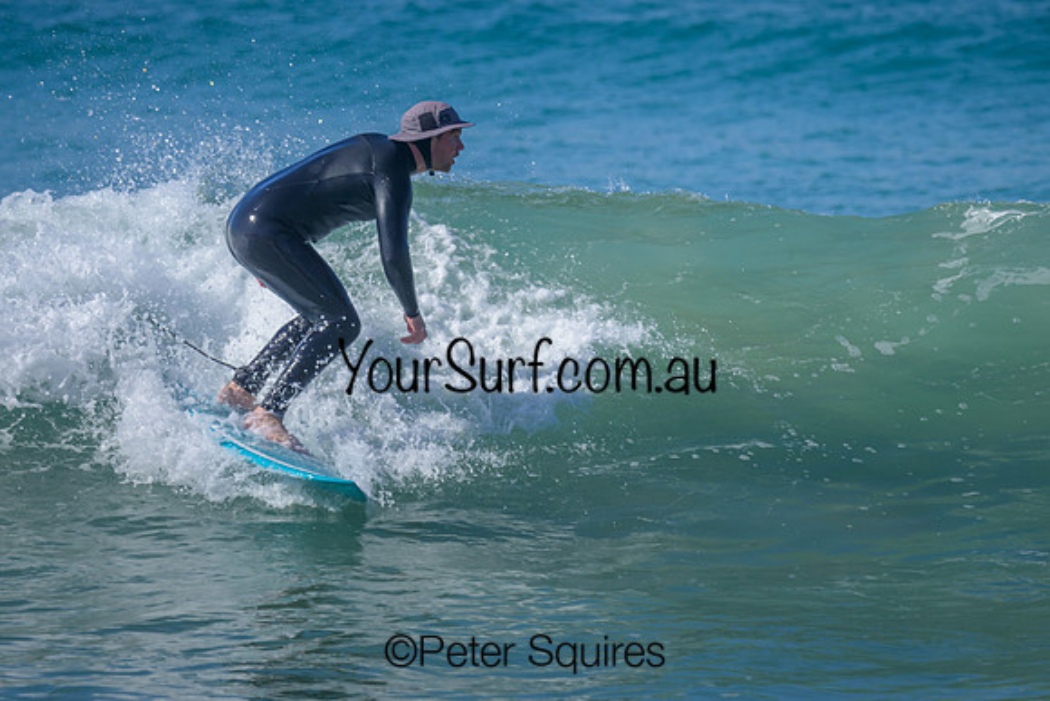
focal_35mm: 1099
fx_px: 32050
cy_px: 252
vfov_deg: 1.3
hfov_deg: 1.9
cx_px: 559
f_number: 6.3
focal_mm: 800
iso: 360
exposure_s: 1/2000
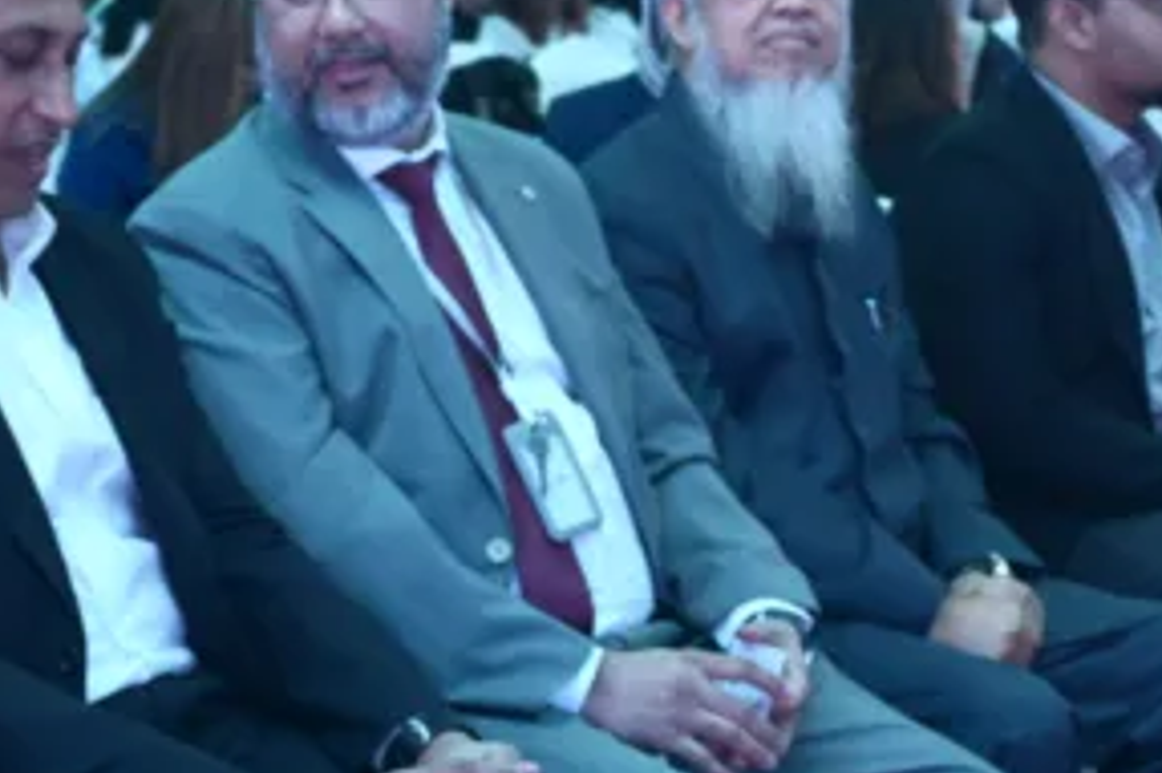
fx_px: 3237
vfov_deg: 13.6
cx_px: 336
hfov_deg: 20.2
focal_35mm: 100
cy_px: 502
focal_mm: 25
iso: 4000
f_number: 3.2
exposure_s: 1/60
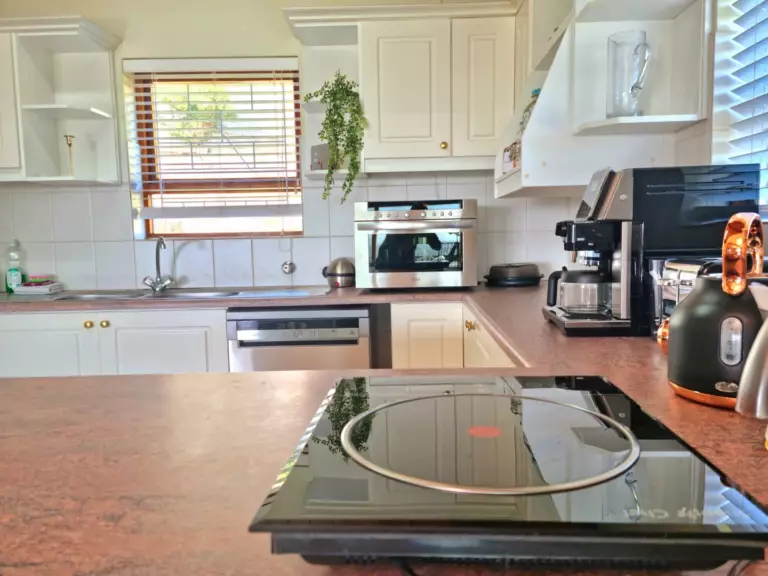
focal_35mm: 27
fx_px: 599
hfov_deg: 65.3
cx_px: 384
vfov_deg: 51.4
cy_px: 288
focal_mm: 5.9
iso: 50
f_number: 2
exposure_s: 1/50
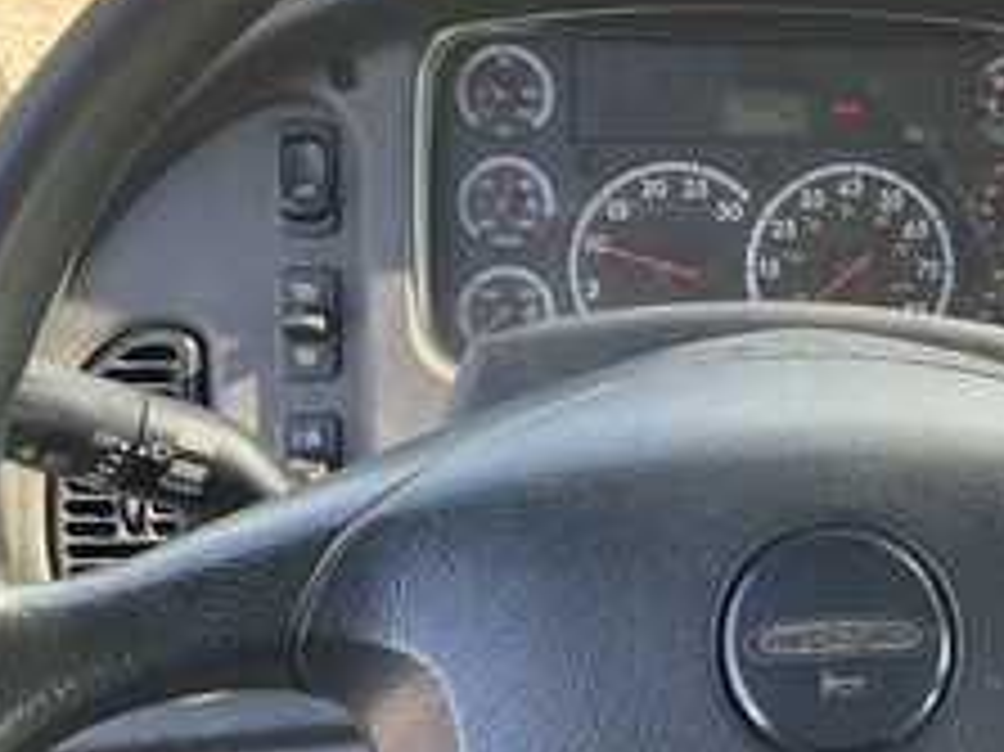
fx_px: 1507
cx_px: 851
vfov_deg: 28.0
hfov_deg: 35.2
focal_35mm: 52
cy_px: 320
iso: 25
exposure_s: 1/122
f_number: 1.8
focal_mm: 3
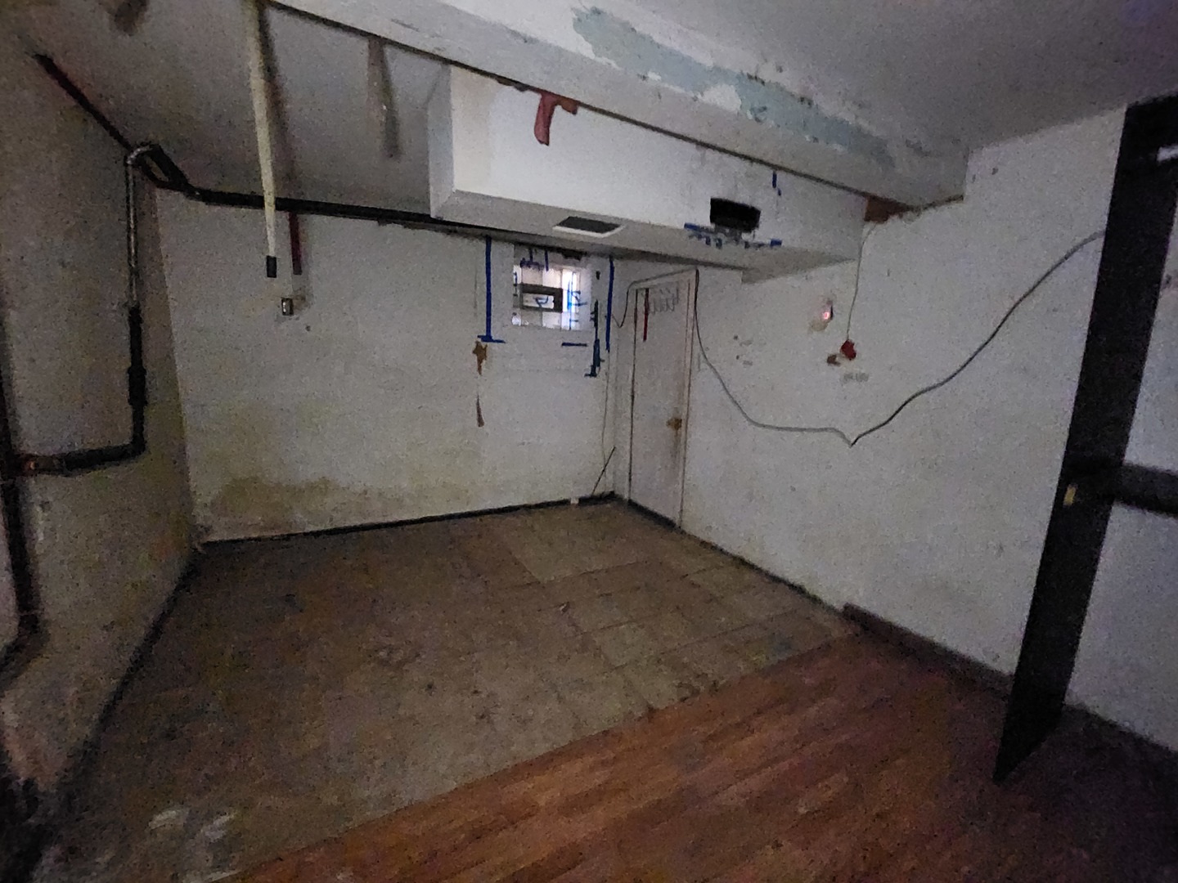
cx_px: 589
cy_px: 442
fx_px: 442
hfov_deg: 106.2
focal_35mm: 13
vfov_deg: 89.9
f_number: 2.2
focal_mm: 2.2
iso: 2500
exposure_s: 1/13.4
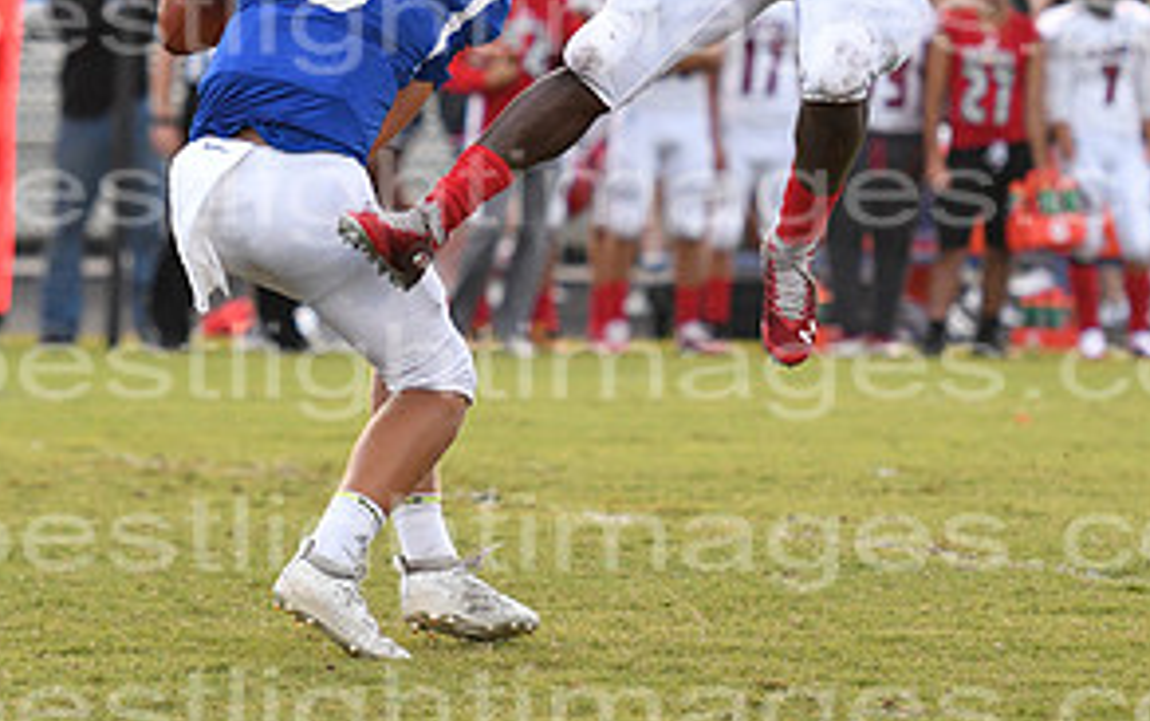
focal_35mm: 440
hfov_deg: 4.8
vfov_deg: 3.0
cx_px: 449
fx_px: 13801
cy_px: 112
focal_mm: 145
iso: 1600
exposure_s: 1/1000
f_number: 3.2
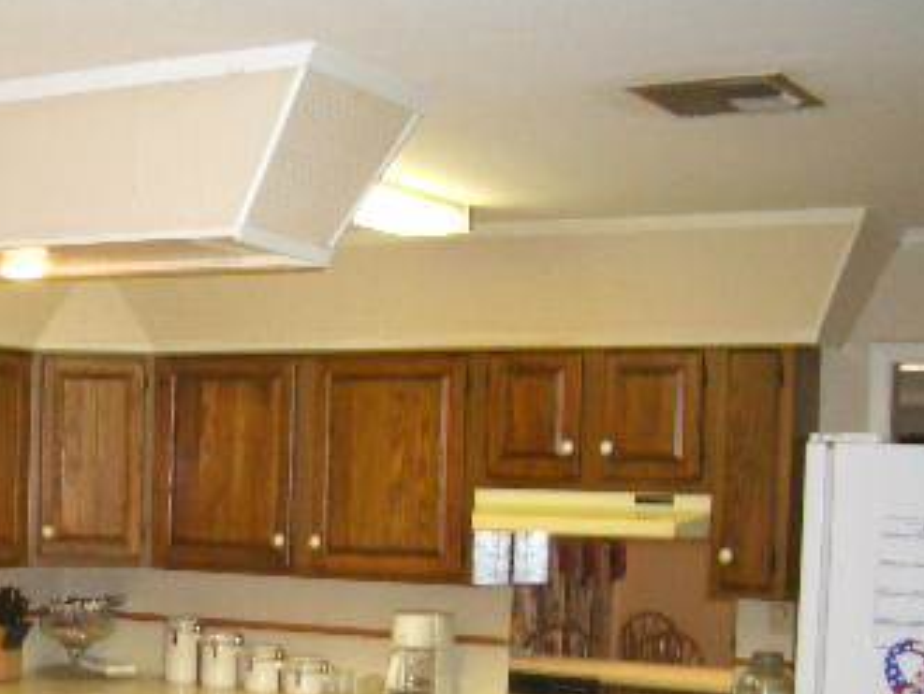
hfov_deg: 27.7
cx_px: 132
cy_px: 613
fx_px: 1816
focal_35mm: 68
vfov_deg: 21.2
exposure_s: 1/60
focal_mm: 5.8
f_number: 2.6
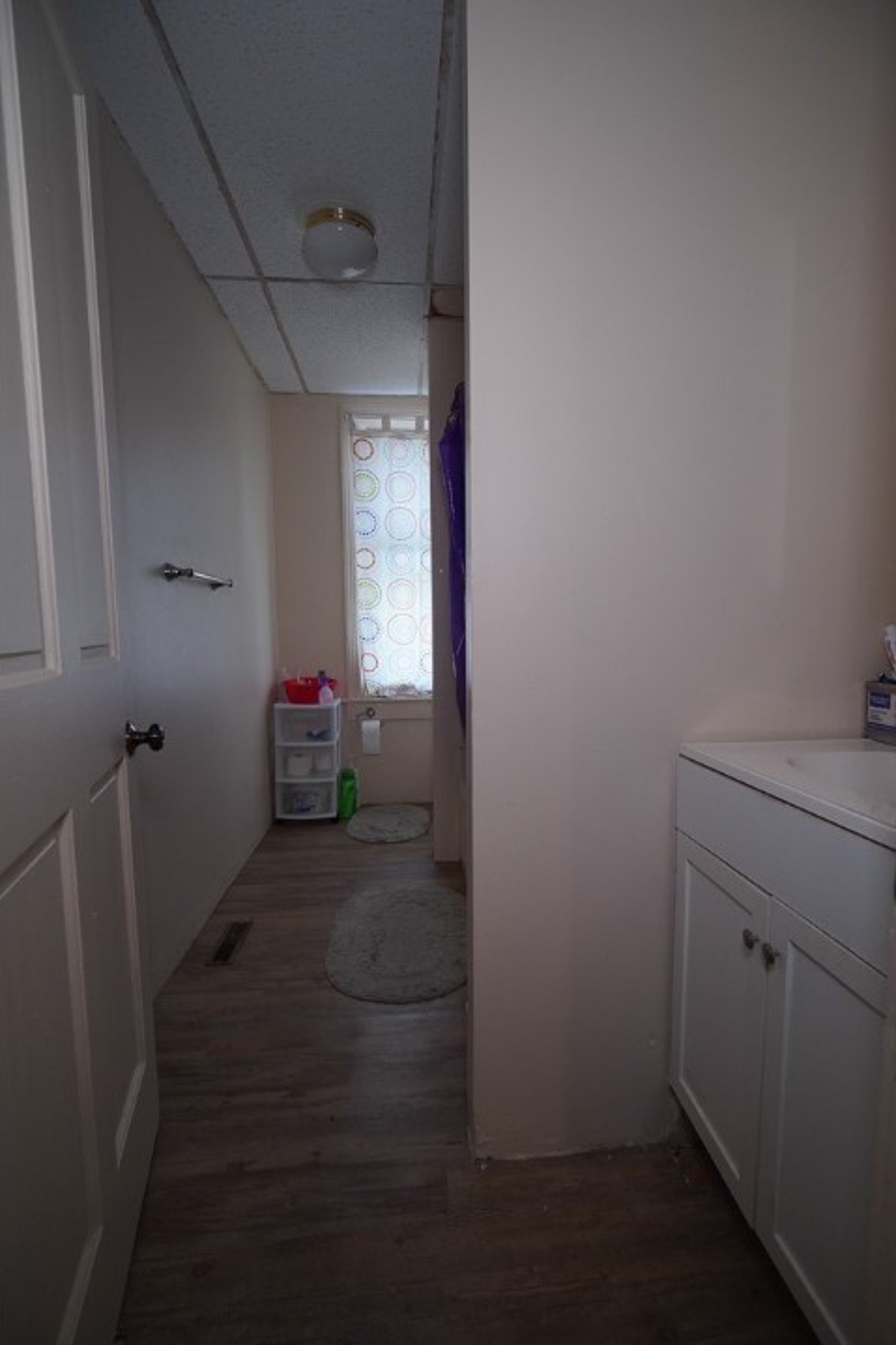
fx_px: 598
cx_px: 471
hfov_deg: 73.7
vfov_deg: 96.7
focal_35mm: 16
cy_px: 677
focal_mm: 10
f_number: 4.5
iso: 400
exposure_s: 1/125
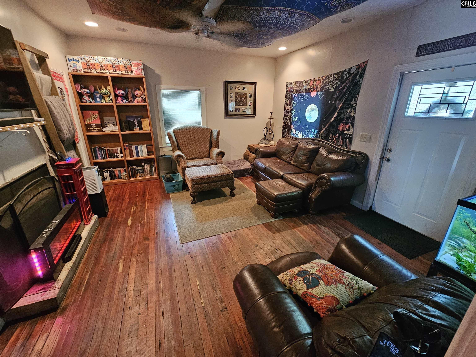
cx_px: 238
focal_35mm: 13
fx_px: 179
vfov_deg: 89.9
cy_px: 178
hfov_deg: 106.2
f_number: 2.2
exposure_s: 1/24
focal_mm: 2.2
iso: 800
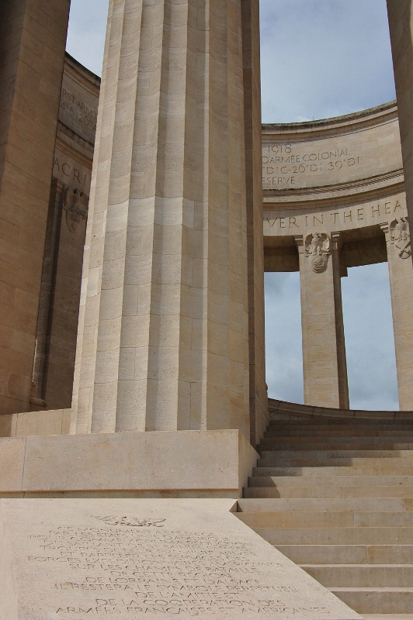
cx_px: 206
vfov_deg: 49.6
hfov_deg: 34.2
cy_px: 310
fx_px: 672
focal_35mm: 39
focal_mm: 26
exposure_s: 1/640
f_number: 13
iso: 200
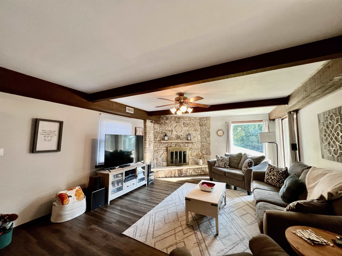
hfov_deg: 106.2
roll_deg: -0.2
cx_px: 171
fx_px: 128
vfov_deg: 89.9
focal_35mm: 13
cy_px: 128
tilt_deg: +4.1
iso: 160
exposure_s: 1/60
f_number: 1.8
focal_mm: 1.57
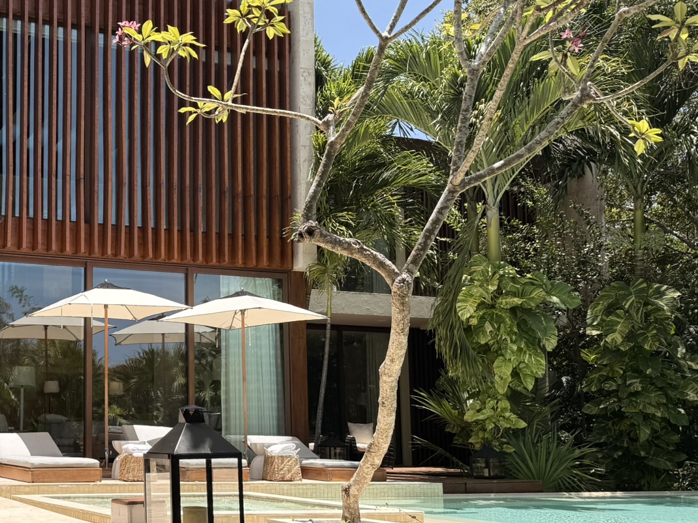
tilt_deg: +7.5
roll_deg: -0.7
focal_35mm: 46
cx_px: 63
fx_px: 927
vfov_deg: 31.4
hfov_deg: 38.3
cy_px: 330
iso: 100
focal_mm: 6.76
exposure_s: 1/2525
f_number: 1.78
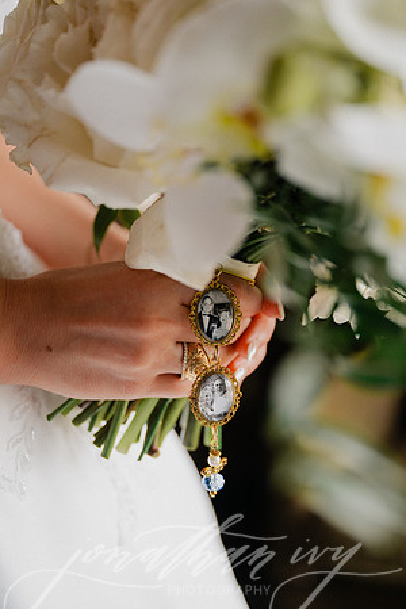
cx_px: 203
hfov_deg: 24.2
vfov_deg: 35.6
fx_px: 947
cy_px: 304
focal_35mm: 56
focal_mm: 56
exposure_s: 1/160
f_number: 2.8
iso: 640
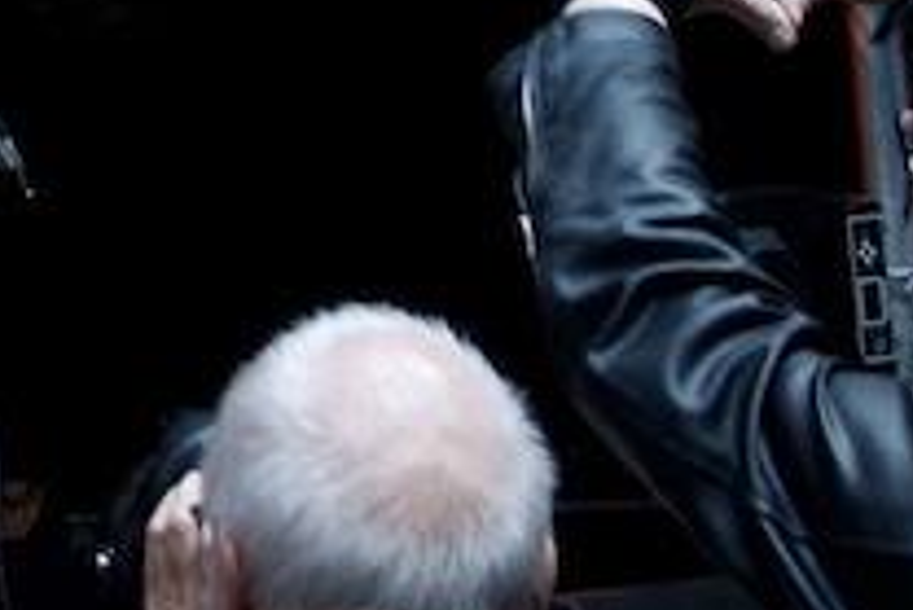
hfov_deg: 6.8
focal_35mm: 288
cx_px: -1255
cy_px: -428
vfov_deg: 4.7
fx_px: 7309
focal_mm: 22
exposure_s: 1/125
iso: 400
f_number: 4
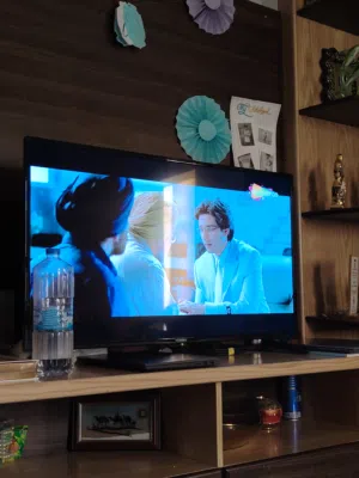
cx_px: 180
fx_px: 636
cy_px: 239
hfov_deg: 31.5
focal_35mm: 46
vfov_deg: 41.2
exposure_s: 1/25
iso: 297
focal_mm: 5.25
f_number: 1.75
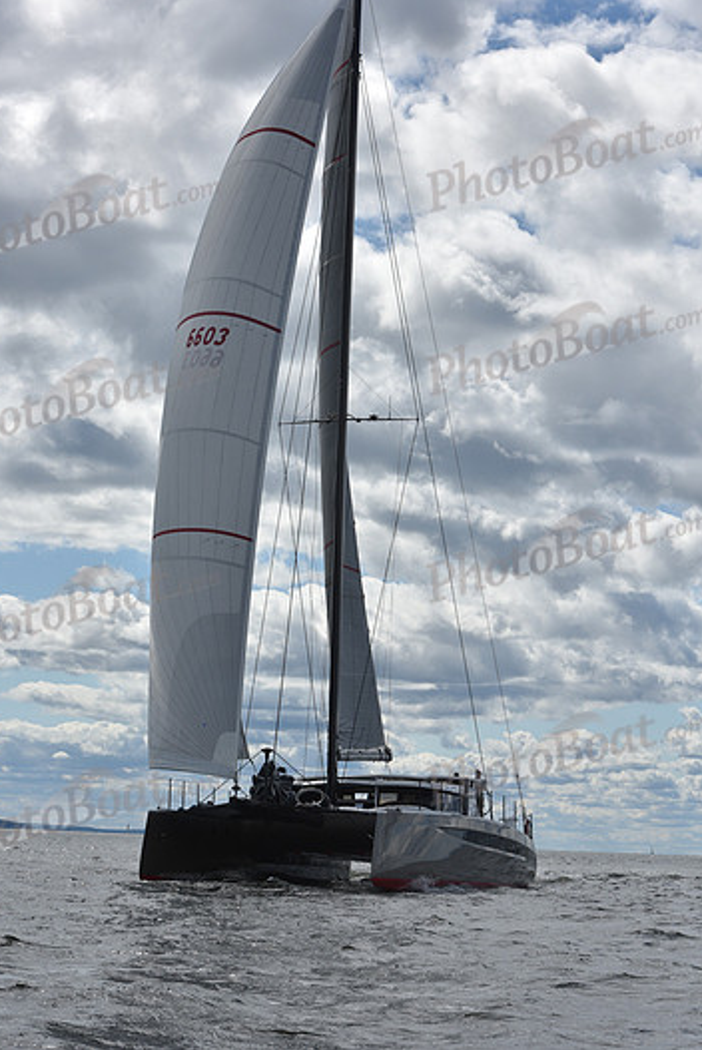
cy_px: 476
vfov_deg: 26.3
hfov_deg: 17.7
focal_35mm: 77
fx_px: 2249
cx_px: 324
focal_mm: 70
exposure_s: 1/1000
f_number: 11
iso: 250
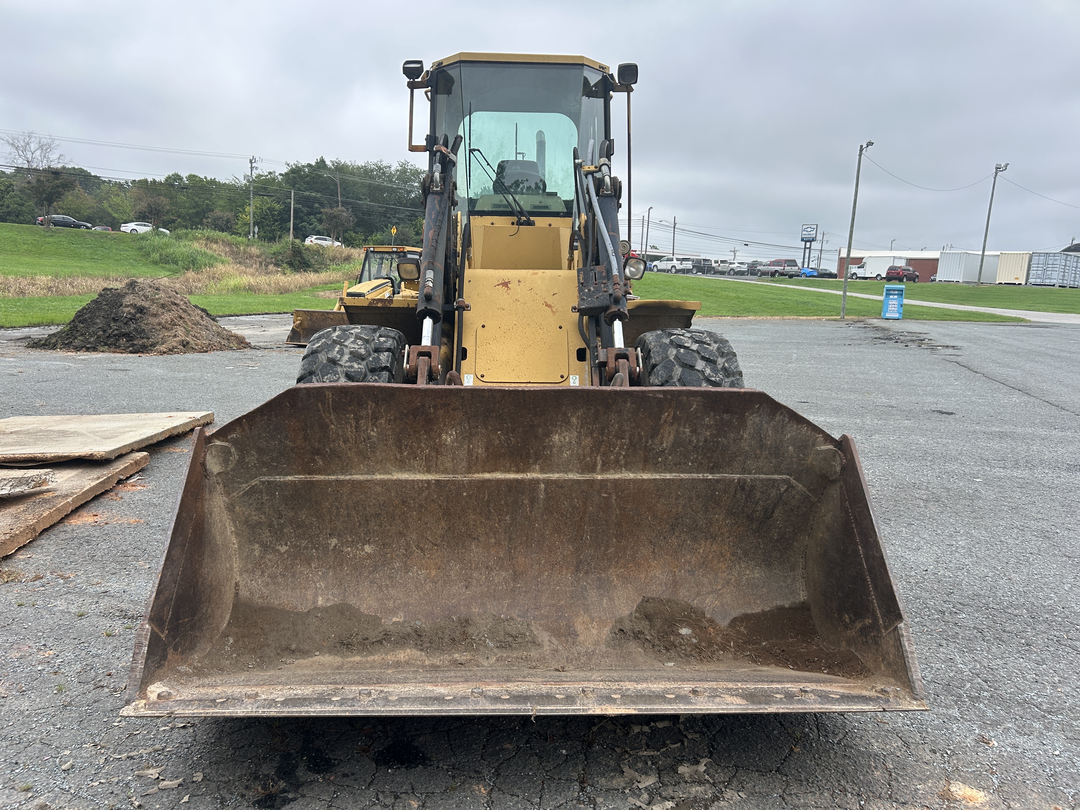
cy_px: 405
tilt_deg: -8.6
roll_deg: -2.9
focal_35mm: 26
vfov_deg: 53.1
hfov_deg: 67.3
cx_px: 540
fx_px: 811
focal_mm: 5.7
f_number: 1.5
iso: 50
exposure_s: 1/1112
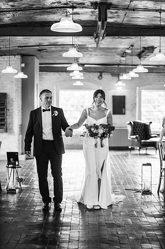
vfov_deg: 23.9
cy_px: 124
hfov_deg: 16.0
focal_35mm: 85
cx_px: 82
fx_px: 586
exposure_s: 1/200
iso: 180
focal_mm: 85
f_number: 2
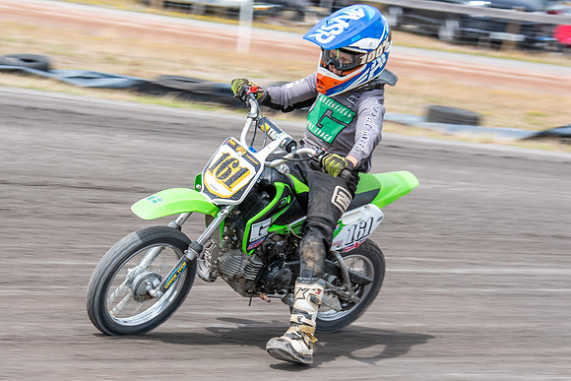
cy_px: 255
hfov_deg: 13.1
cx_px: 223
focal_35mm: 156
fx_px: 2479
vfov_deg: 8.8
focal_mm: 105
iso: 200
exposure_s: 1/250
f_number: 8
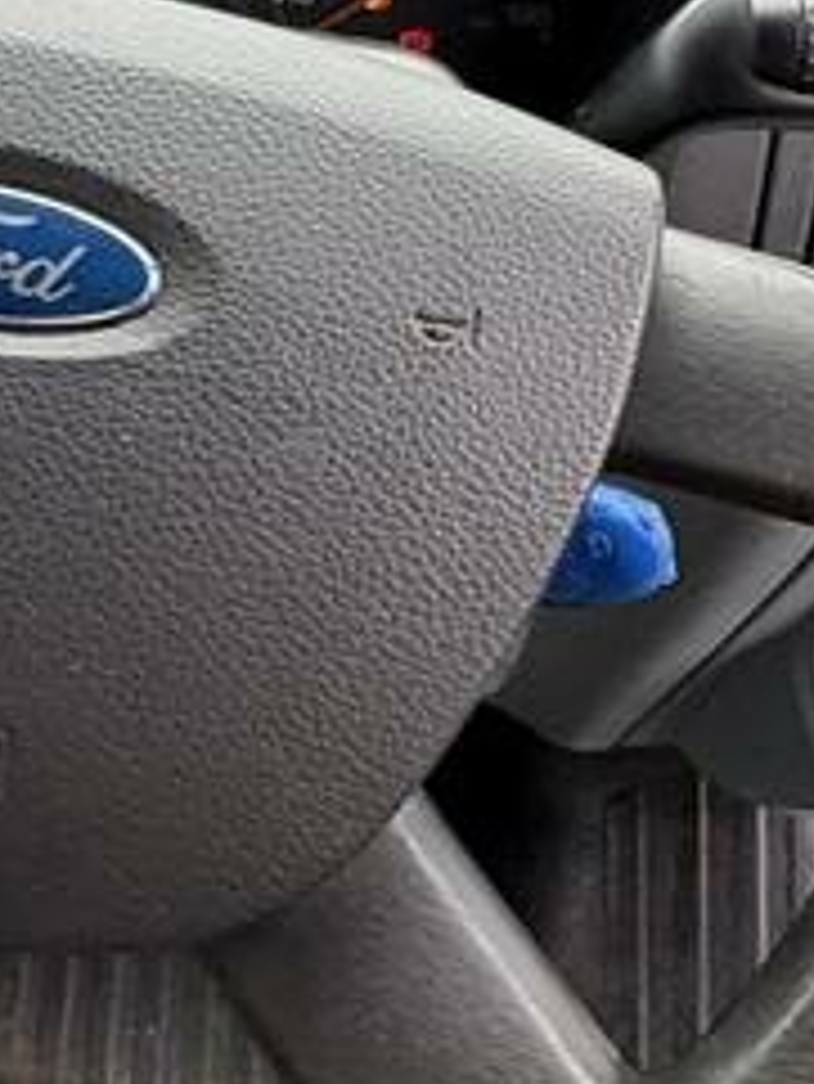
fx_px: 1629
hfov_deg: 27.8
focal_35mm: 52
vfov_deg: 36.2
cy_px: 315
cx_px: 247
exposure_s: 1/139
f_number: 2.2
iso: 80
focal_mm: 2.22
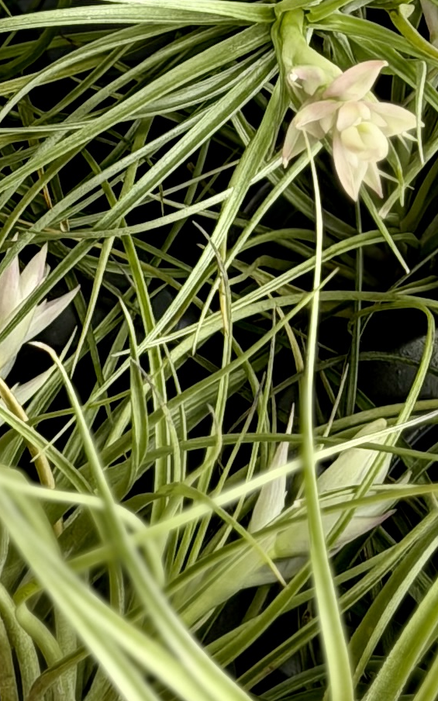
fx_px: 4335
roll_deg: +3.3
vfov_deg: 9.0
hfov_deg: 5.8
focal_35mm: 227
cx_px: 351
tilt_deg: -10.6
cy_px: -433
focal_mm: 6.76
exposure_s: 1/121
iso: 50
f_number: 1.78
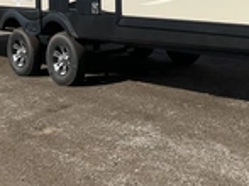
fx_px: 568
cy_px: -22
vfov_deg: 17.9
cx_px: 166
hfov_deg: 24.6
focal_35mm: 79
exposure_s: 1/3534
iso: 25
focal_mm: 3
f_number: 1.8
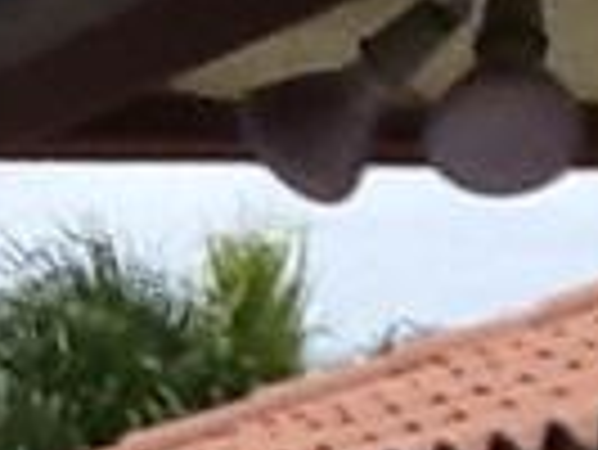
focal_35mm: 318
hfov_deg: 5.6
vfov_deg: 4.4
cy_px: 1562
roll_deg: +1.0
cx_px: -1493
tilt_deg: -8.0
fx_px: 5498
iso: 40
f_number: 2.4
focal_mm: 2.03
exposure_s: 1/594
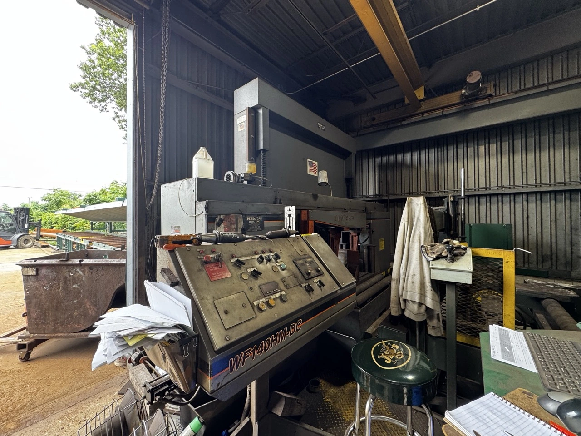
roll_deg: +0.8
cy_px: 218
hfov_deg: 102.1
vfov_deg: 85.7
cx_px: 290
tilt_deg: +0.3
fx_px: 235
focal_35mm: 14
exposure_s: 1/99
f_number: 2.2
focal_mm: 2.22
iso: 200
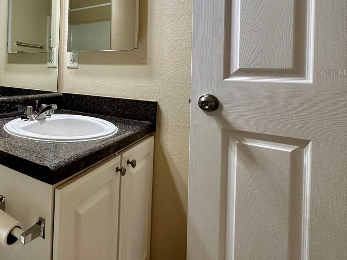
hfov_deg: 60.4
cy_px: 72
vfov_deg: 52.9
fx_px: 251
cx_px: 44
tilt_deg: -0.6
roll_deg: -2.3
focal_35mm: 25
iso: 250
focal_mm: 2.22
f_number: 2.2
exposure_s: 1/120
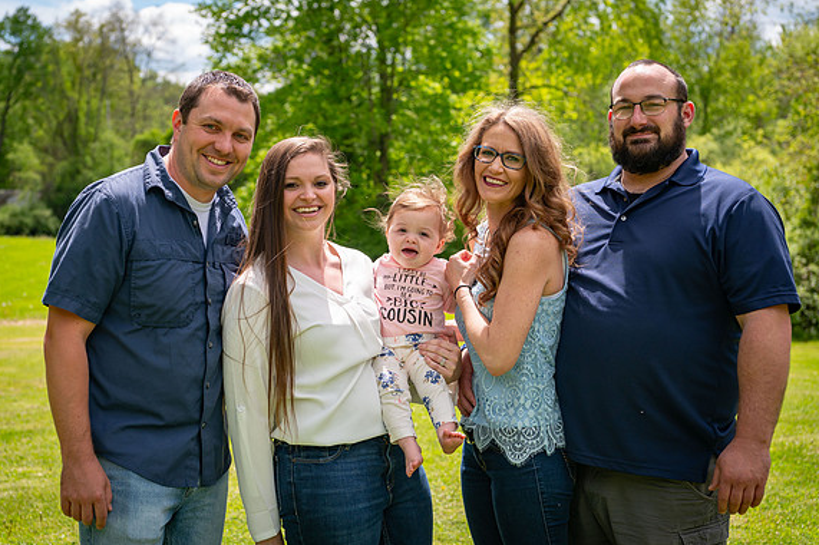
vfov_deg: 21.9
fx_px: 1410
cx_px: 391
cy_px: 259
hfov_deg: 32.4
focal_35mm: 62
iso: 400
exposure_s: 1/1600
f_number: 5
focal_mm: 58
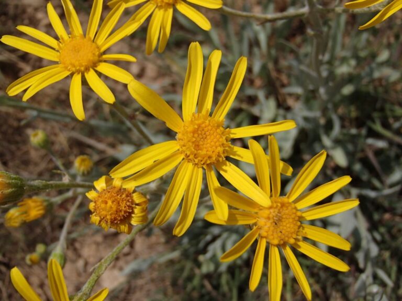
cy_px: 150
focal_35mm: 37
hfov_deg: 50.1
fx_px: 430
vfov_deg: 38.7
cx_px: 201
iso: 100
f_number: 13
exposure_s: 1/250
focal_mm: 6.64
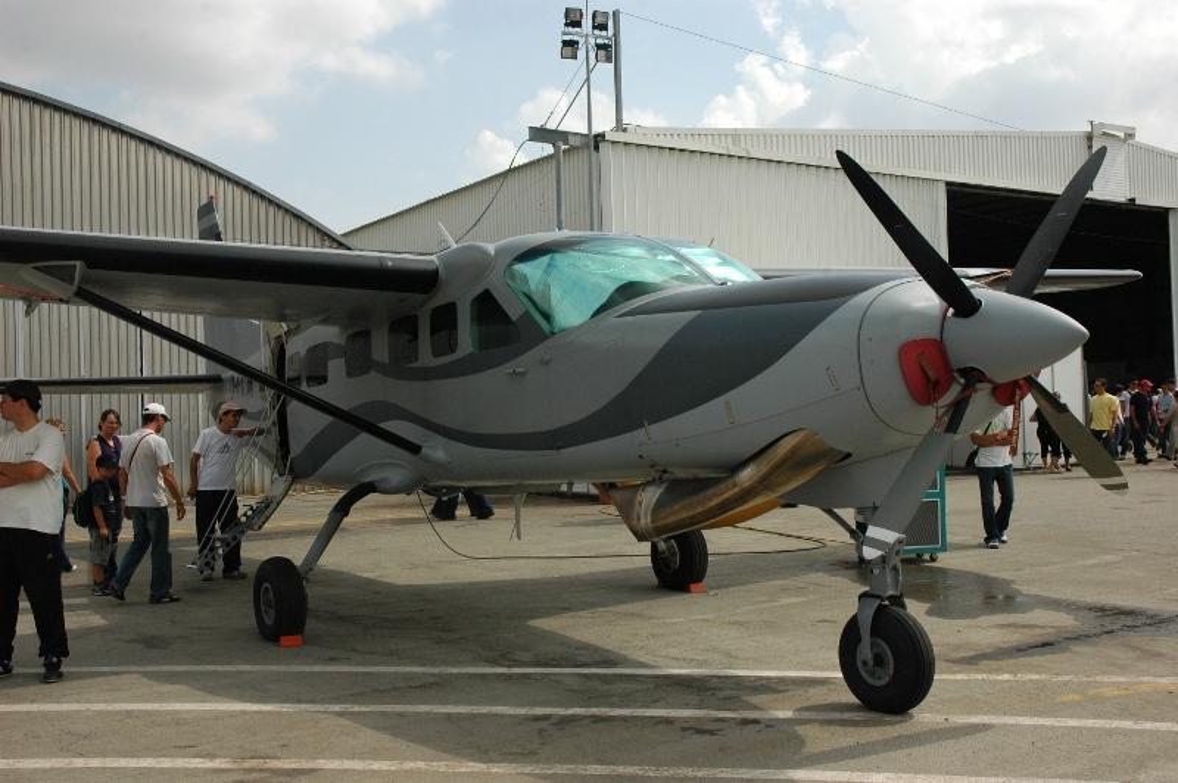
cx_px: 589
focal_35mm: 38
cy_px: 392
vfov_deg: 35.4
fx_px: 1226
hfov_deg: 51.3
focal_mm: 25
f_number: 11
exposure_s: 1/500
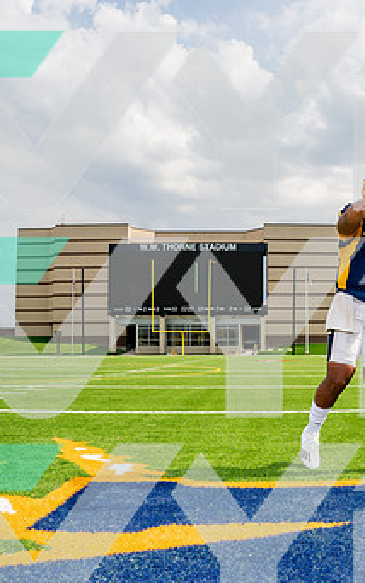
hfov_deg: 33.6
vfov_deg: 53.8
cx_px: 326
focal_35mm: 36
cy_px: 328
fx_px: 572
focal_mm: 20
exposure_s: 1/250
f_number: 8
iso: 100
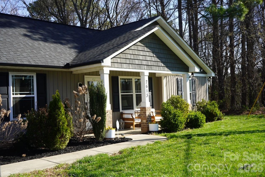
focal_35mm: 39
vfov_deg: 34.2
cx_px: 132
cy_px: 88
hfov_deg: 49.5
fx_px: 287
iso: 100
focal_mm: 39
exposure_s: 1/250
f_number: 5
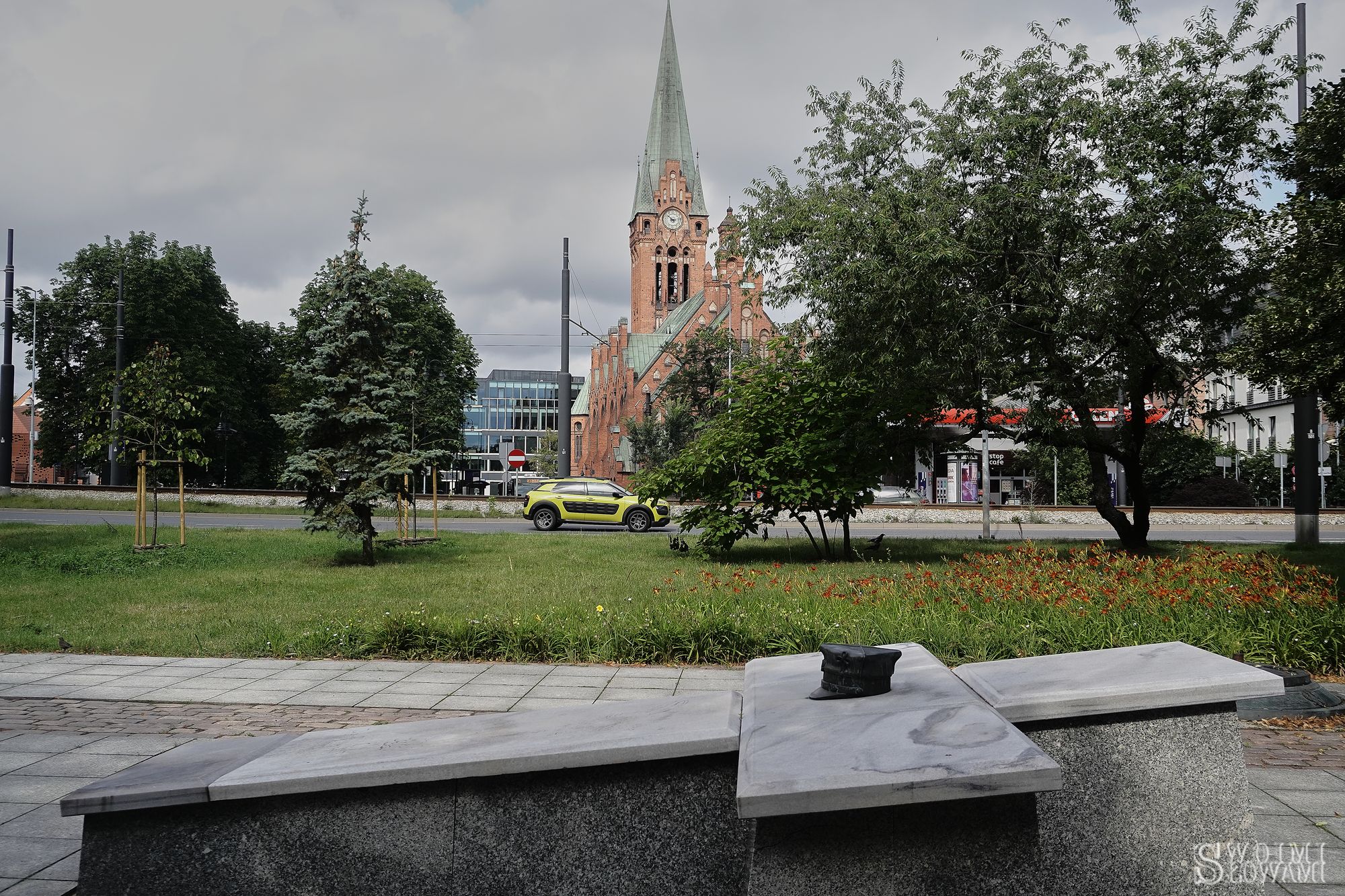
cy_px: 448
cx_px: 672
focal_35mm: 34
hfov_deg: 55.1
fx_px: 1289
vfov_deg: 38.4
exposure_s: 1/1250
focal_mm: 23
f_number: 5.6
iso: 500
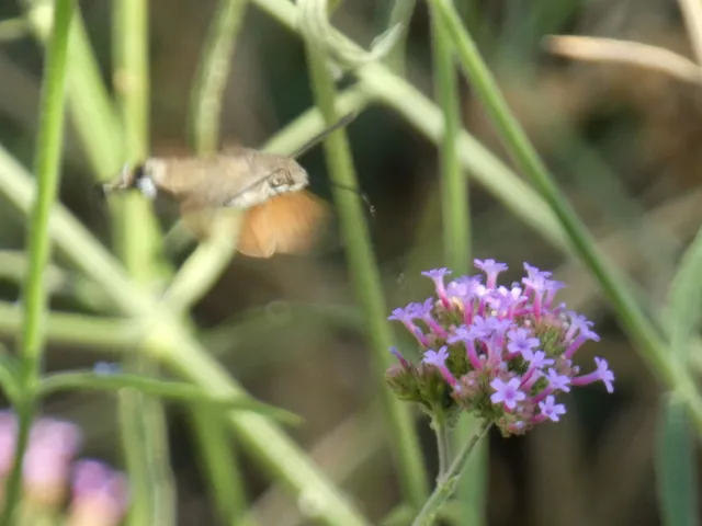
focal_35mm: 717
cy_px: 263
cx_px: 351
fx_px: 14541
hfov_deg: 2.8
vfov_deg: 2.1
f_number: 5.6
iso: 400
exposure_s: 1/100
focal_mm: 128.4
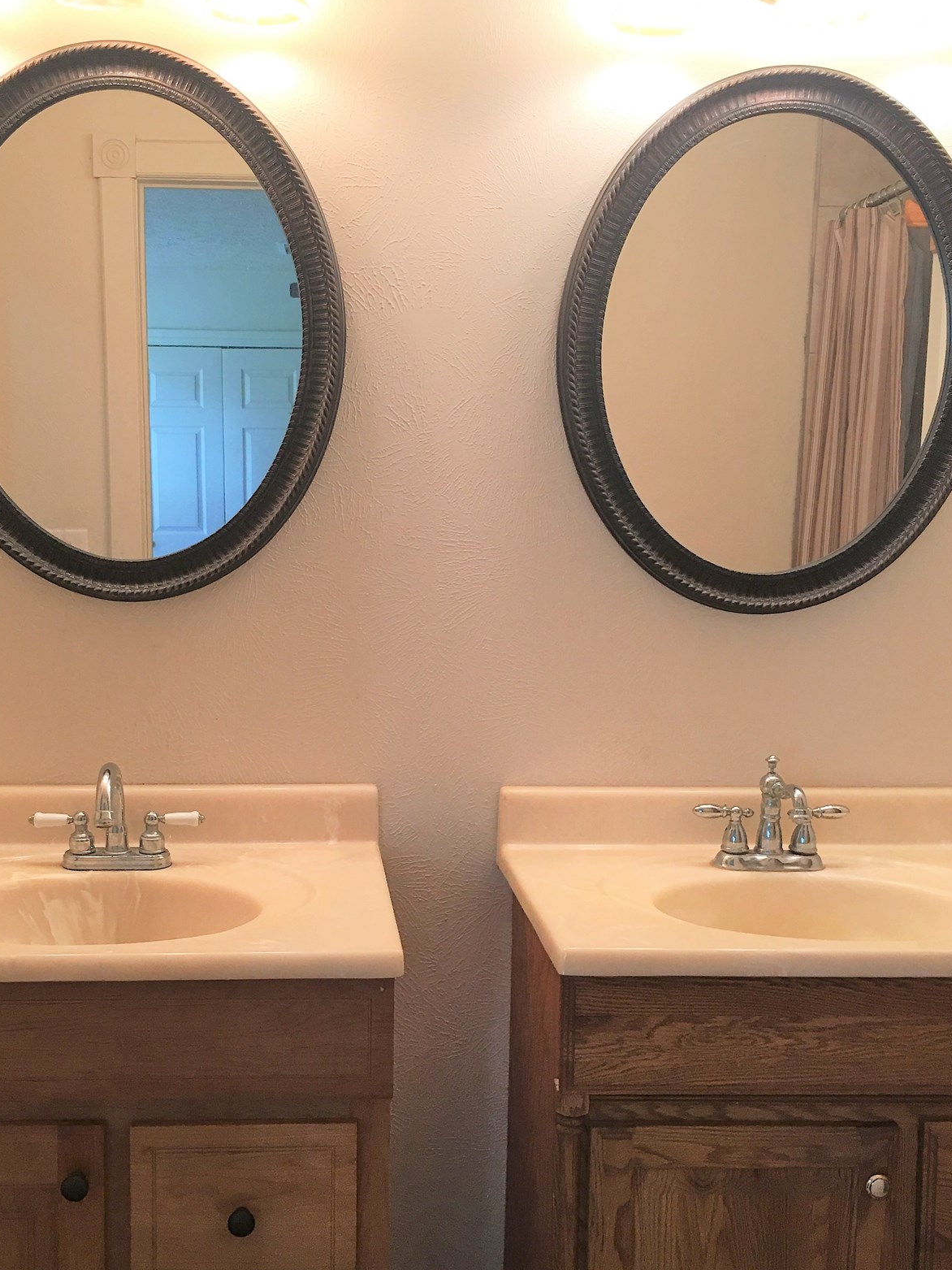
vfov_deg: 48.9
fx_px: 1394
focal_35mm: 38
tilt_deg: -7.1
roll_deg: -0.7
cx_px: 357
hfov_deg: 37.5
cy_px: 691
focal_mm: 4.15
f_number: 2.2
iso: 25
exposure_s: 1/15
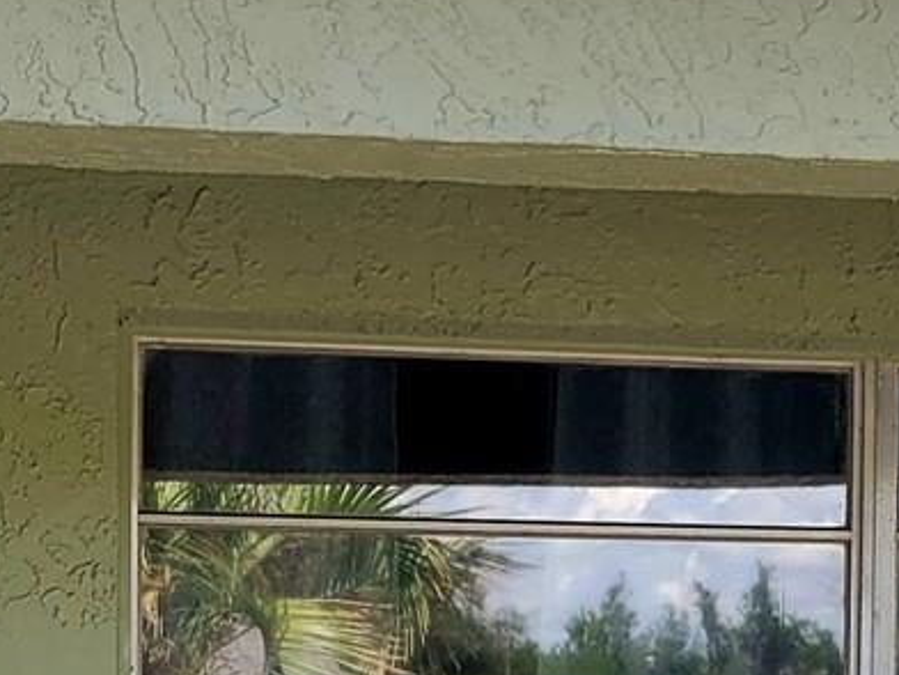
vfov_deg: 13.6
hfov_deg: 18.2
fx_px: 2753
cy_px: 794
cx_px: 83
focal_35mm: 106
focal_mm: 5.4
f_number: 1.8
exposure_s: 1/714
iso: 40
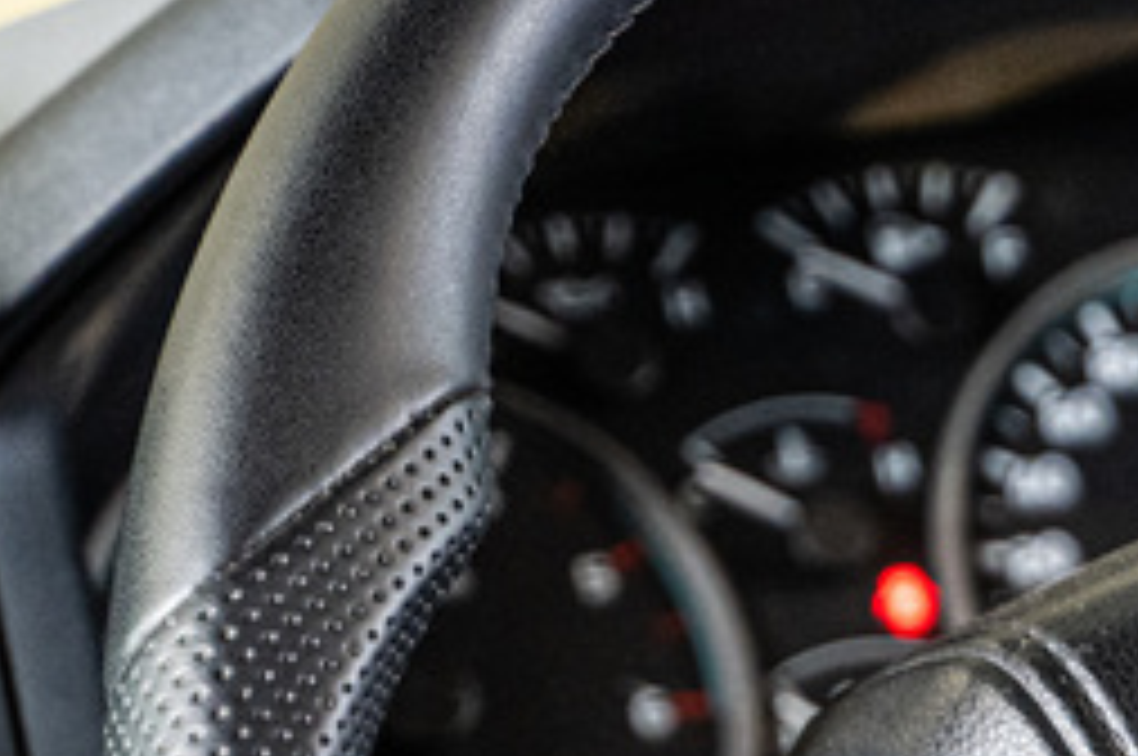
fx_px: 7924
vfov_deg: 5.4
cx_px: 1631
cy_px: 1026
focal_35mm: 251
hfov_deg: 8.1
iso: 1600
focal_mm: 62
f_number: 2.8
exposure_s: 1/160
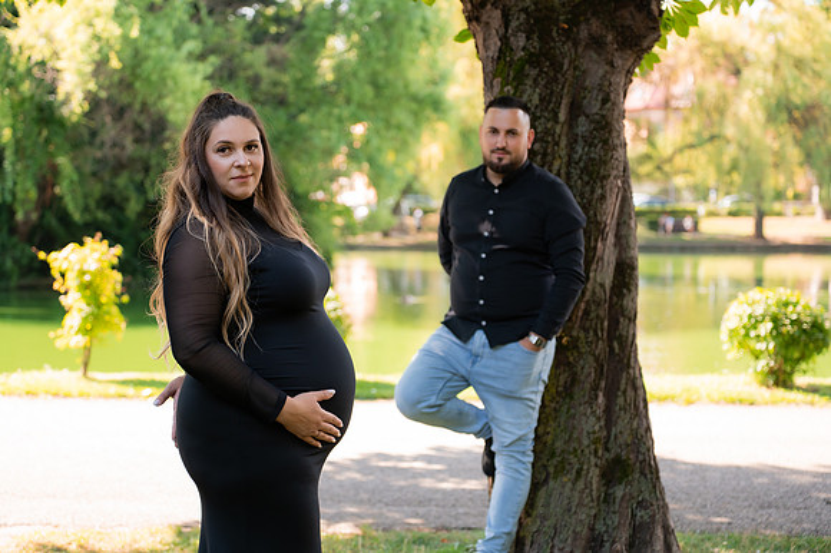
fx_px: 1471
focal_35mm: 64
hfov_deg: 31.5
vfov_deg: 21.3
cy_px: 277
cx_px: 390
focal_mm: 59
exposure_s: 1/800
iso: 500
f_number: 2.8
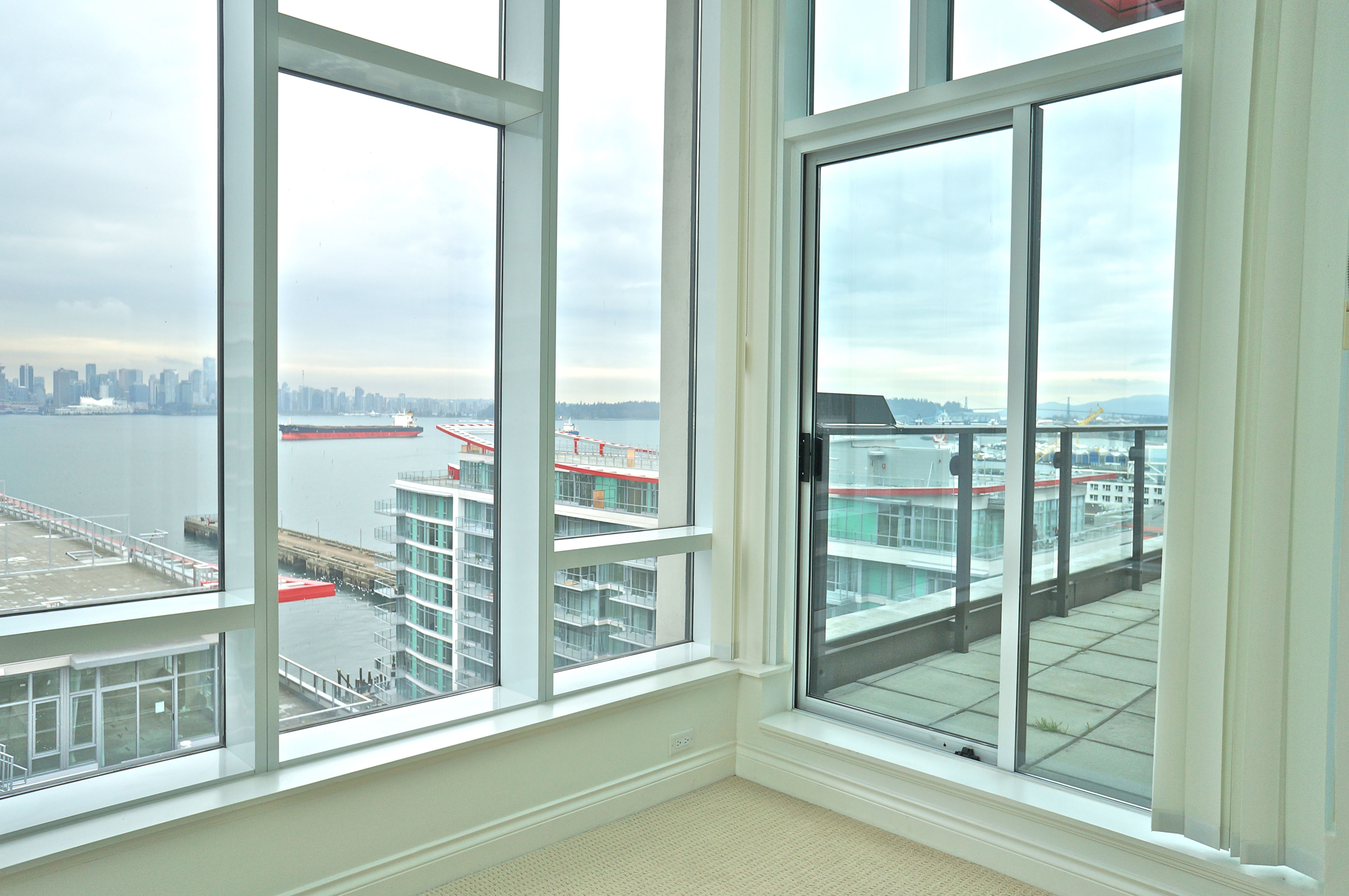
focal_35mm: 25
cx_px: 657
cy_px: 454
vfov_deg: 51.2
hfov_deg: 71.6
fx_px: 936
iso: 200
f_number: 6.3
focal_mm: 16
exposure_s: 1/160
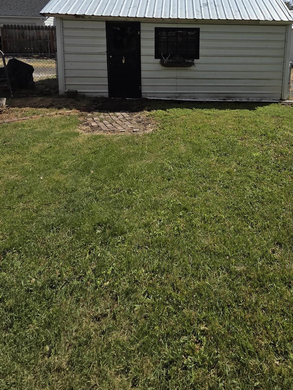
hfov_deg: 61.9
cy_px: 85
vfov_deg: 71.9
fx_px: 237
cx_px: 196
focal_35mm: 21
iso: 50
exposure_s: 1/3569
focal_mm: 2.2
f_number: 2.2
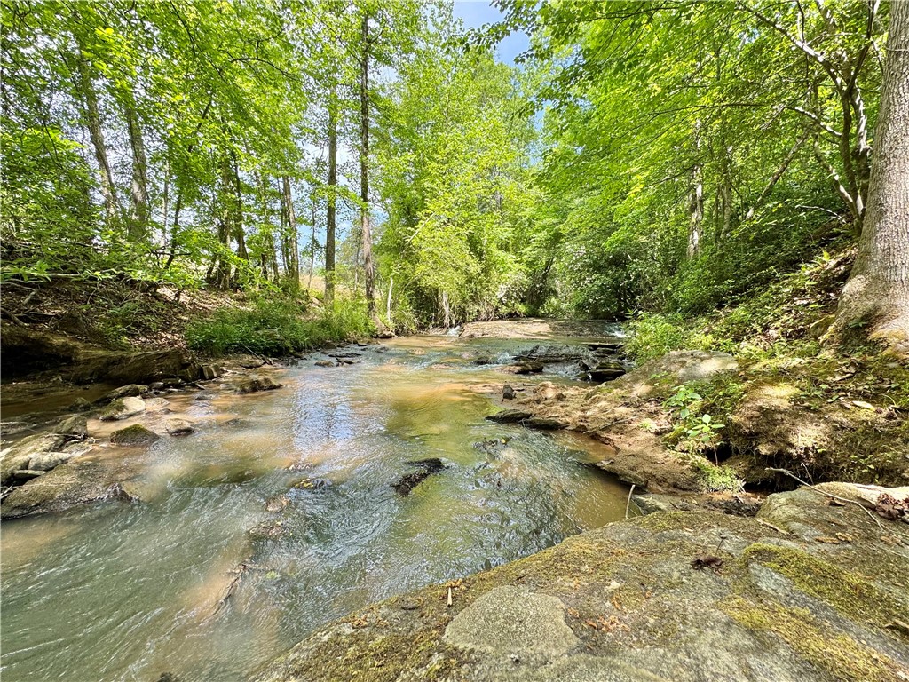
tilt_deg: -3.8
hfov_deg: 102.1
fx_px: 368
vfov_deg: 85.7
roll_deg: -1.3
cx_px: 454
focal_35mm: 14
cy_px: 341
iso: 40
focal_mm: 2.22
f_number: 2.2
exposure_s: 1/230
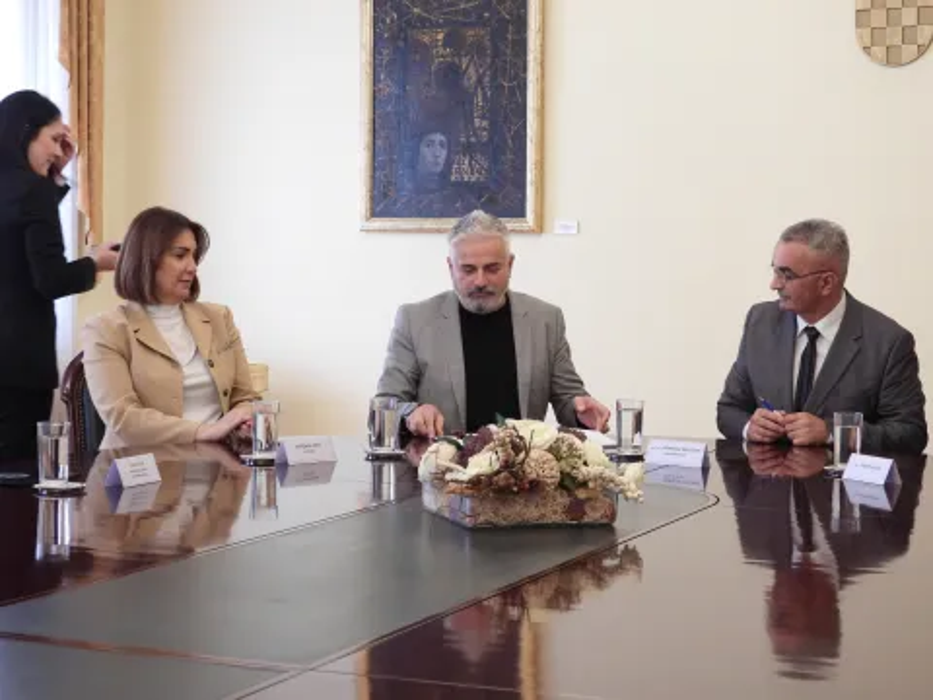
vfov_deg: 19.6
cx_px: 466
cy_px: 350
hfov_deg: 26.0
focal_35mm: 75
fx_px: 2021
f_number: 3.5
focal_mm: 13.4
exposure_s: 1/60
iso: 250
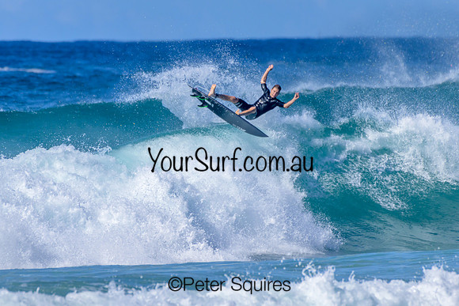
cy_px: 153
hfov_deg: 2.1
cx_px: 230
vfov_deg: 1.4
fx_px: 12752
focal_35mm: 1000
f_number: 11
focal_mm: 1000
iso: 720
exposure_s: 1/2000
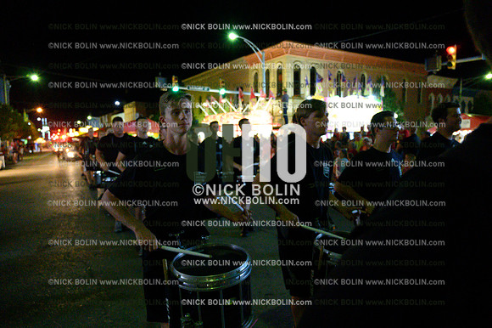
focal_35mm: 24
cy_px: 164
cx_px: 246
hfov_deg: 73.8
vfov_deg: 53.1
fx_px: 328
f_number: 4
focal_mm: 24
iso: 32000
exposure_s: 1/400
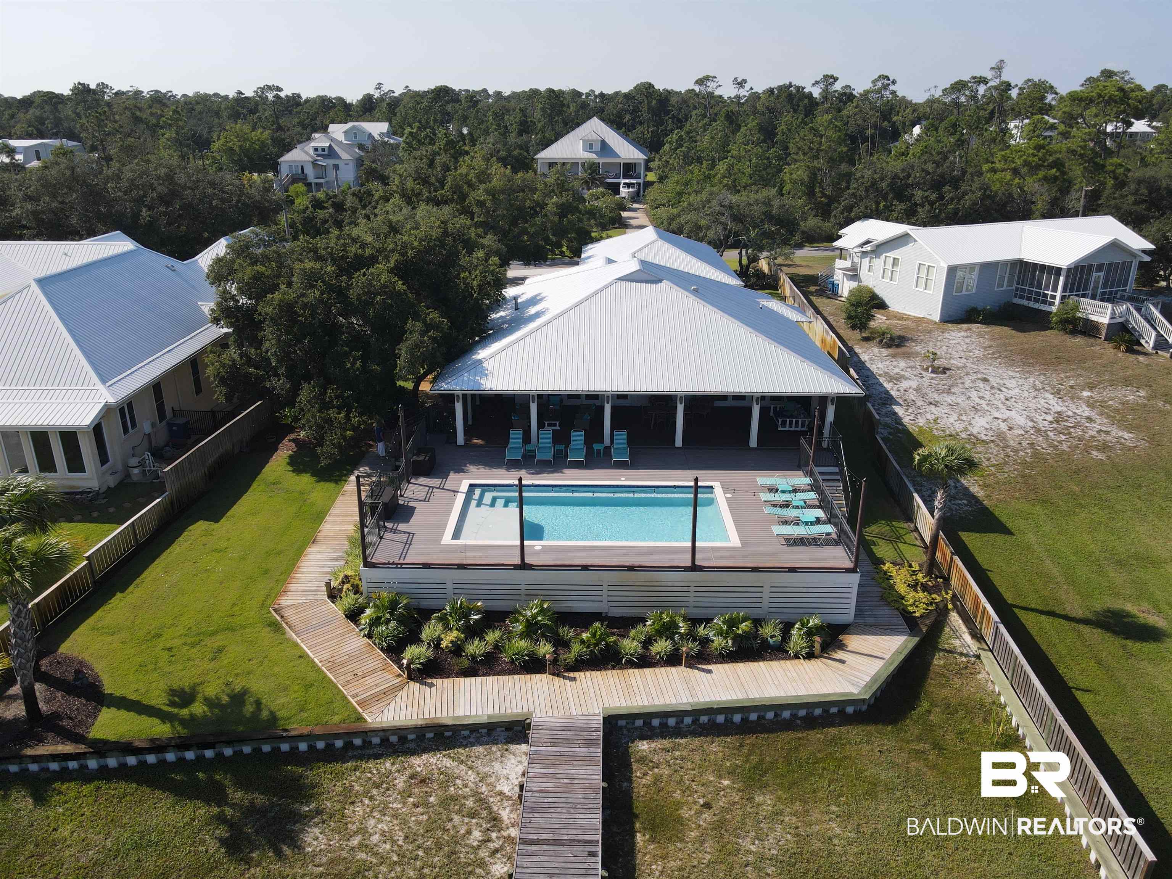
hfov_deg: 71.6
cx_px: 586
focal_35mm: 24
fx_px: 813
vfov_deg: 56.8
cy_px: 440
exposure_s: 1/640
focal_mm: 4.5
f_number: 2.8
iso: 100
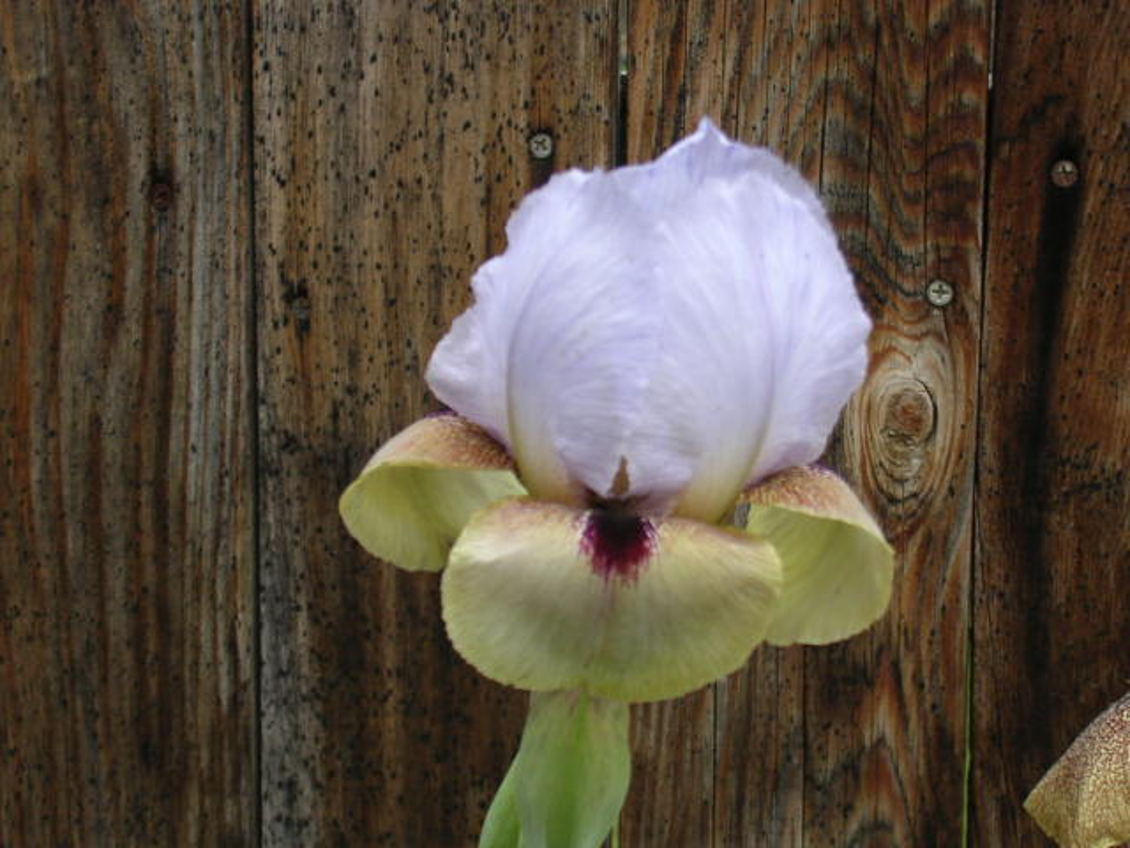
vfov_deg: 14.8
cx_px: 565
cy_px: 424
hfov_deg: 19.6
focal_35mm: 100
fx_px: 3264
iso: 100
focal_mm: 15.2
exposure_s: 1/118
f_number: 4.5
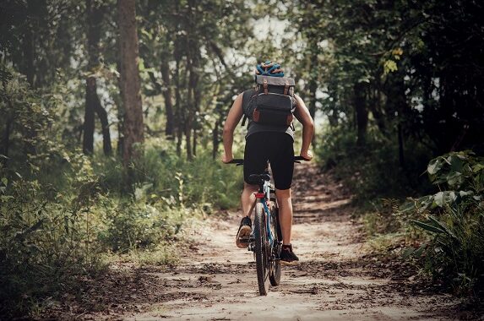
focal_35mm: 120
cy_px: 160
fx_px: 1611
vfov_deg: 11.4
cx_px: 242
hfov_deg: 17.1
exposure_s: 1/500
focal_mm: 120
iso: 200
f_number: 4
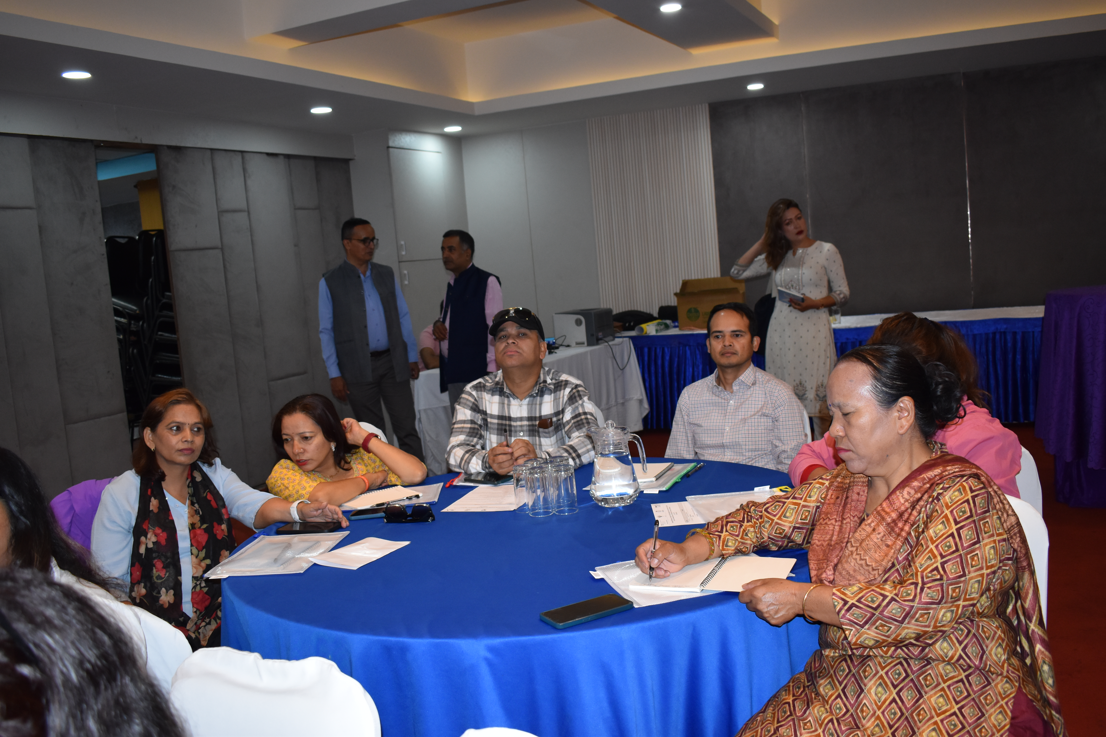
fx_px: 968
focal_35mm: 32
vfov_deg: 41.7
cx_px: 553
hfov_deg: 59.5
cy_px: 368
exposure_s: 1/160
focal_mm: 21
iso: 800
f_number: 3.8
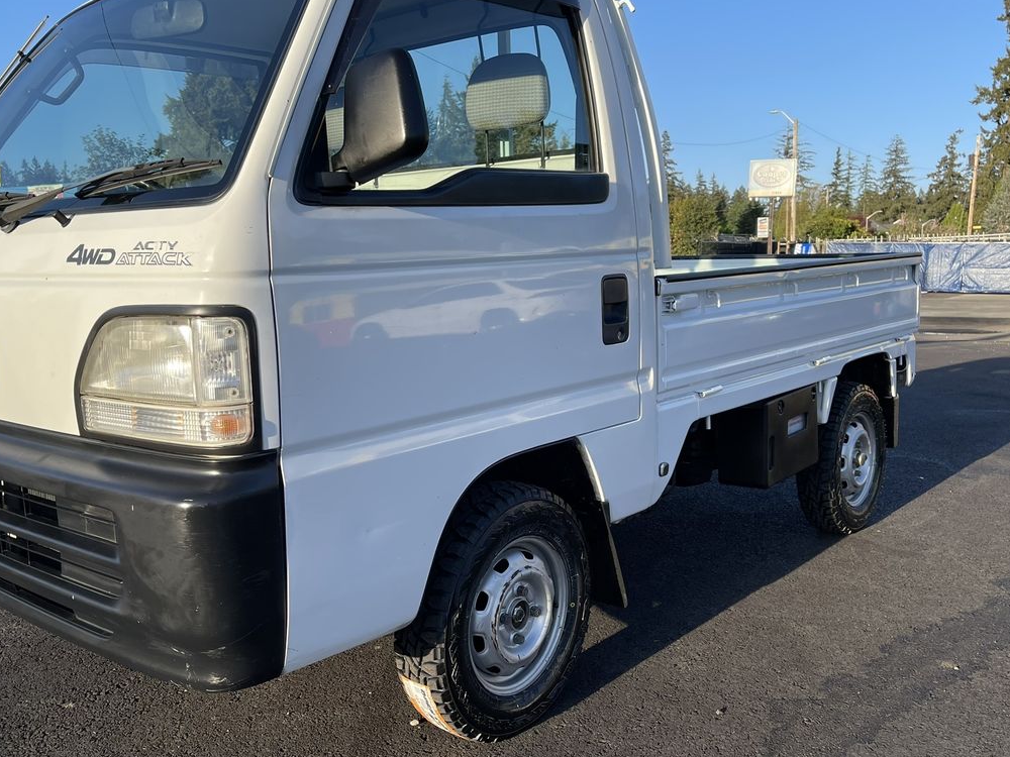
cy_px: 349
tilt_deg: -5.1
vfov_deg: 44.1
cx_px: 443
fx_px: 934
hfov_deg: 56.7
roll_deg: -0.4
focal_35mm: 32
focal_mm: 5.1
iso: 32
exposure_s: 1/1493
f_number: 1.6
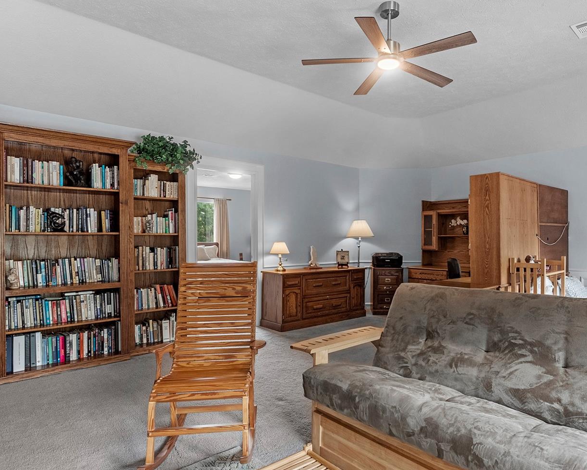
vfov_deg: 63.1
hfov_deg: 74.6
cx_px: 335
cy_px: 230
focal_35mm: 22
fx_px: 382
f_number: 9
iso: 250
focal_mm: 14
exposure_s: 1/30
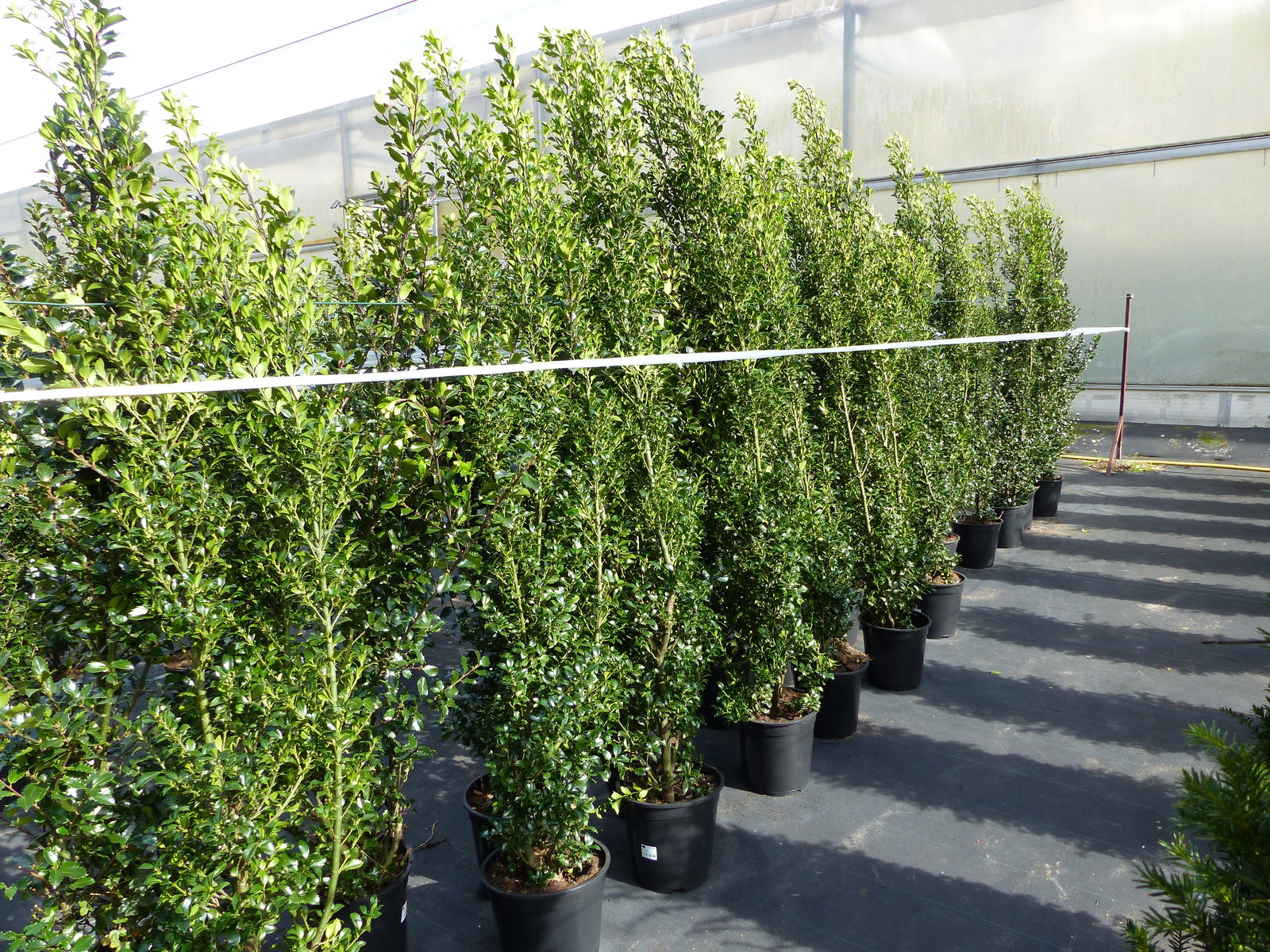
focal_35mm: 25
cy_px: 476
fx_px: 917
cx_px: 635
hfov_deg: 69.4
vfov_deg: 54.9
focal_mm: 4.5
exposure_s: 1/200
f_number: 4
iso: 100
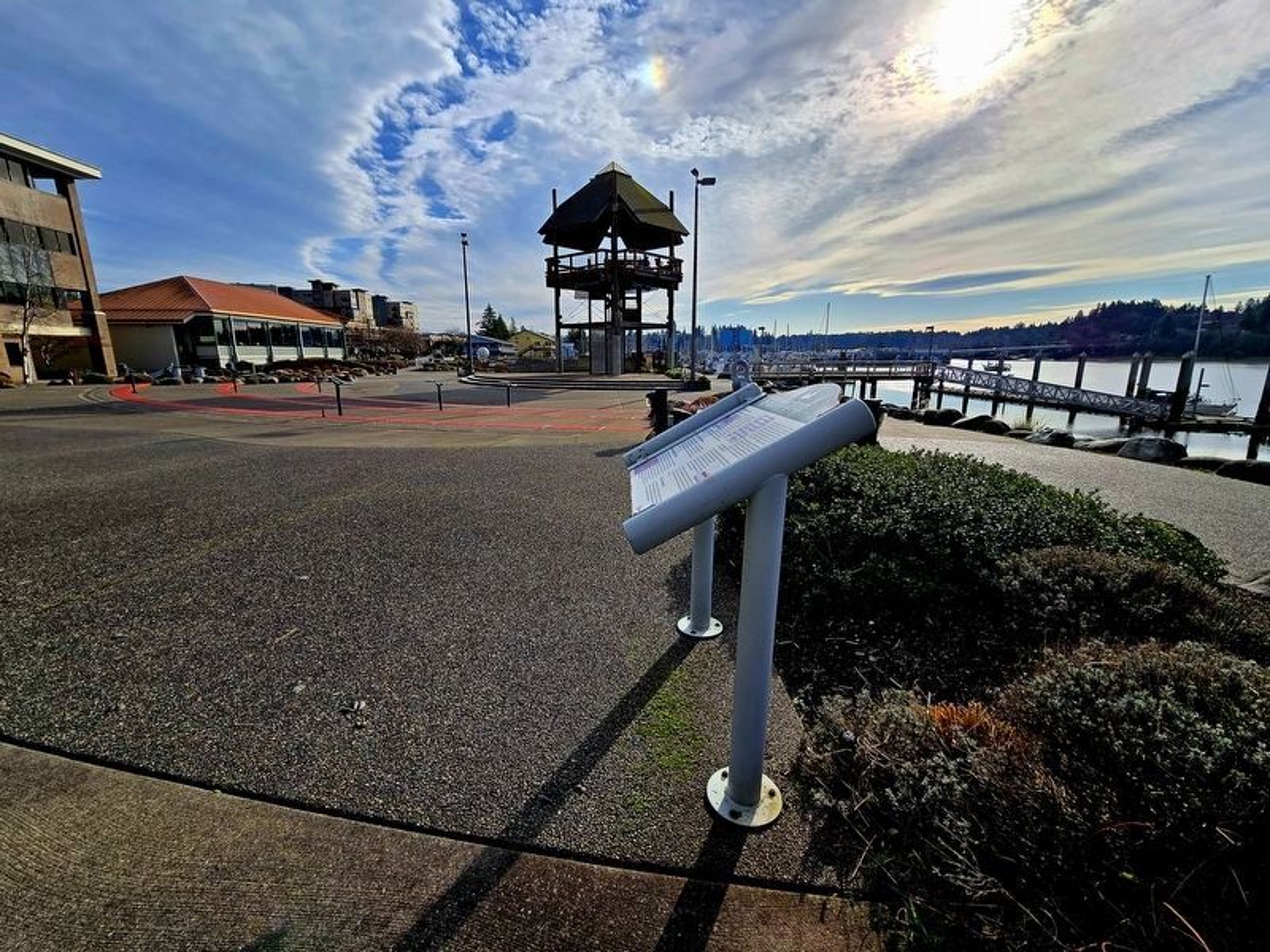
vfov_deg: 89.9
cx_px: 635
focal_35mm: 13
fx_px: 477
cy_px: 476
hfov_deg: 106.2
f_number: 2.2
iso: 50
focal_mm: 2.2
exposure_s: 1/5000
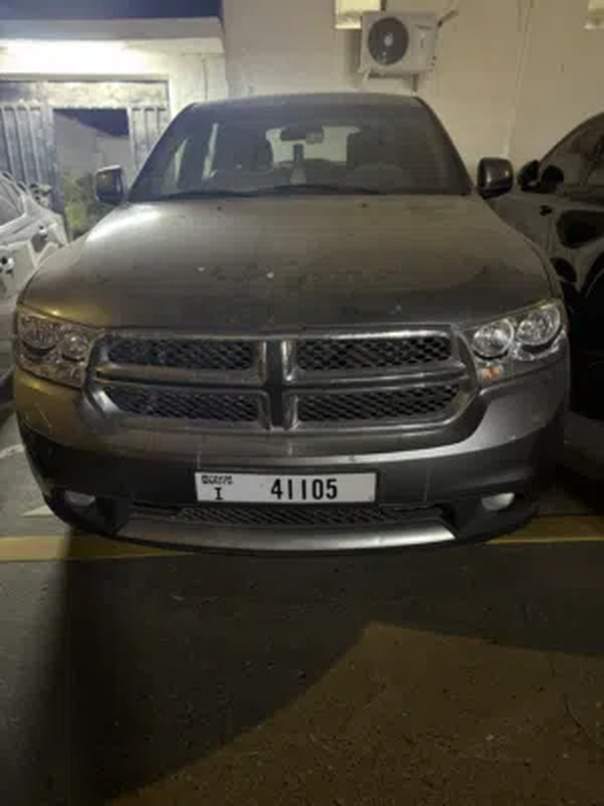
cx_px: 302
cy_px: 403
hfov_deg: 56.8
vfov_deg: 71.6
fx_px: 558
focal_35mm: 24
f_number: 1.78
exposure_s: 1/30
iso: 1000
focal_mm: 6.76
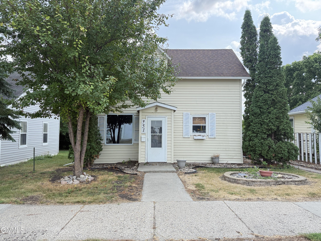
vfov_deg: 56.8
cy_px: 120
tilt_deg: +3.6
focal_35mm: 24
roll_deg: -1.0
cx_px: 160
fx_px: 223
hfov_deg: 71.6
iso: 100
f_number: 1.78
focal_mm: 6.76
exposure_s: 1/1250
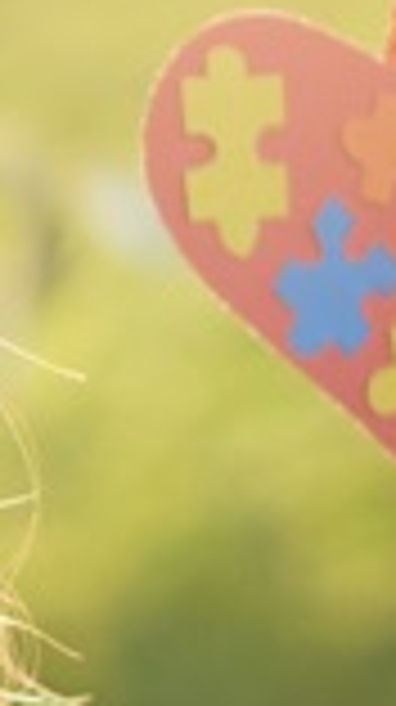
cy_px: 1160
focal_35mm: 425
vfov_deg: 5.0
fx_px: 7955
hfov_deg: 2.7
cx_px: -1386
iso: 160
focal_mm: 35
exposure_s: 1/500
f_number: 2
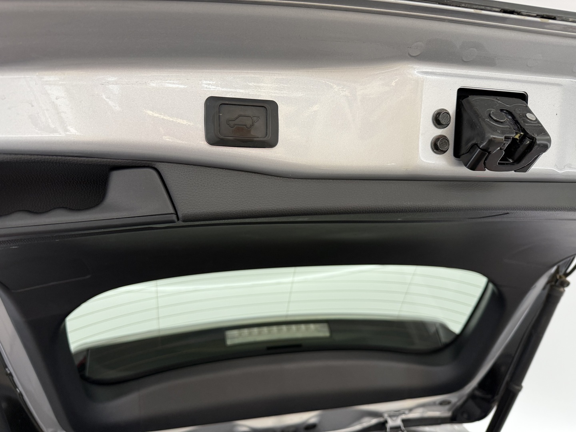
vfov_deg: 56.8
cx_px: 288
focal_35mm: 24
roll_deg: +5.7
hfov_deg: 71.6
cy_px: 216
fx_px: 399
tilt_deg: +18.7
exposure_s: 1/100
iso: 200
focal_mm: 6.76
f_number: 1.78
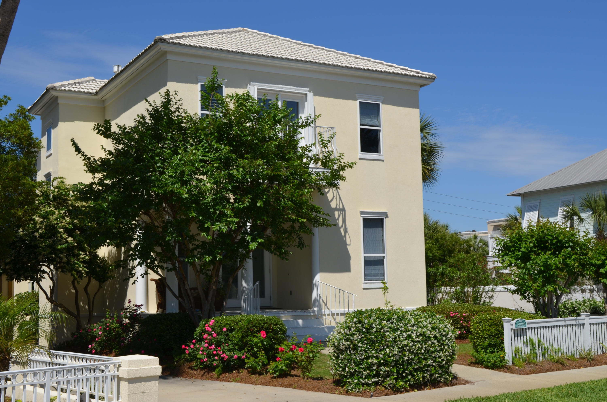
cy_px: 201
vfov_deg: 28.0
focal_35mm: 48
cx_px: 304
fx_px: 808
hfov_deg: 41.2
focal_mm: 32
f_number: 11
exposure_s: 1/200
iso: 100
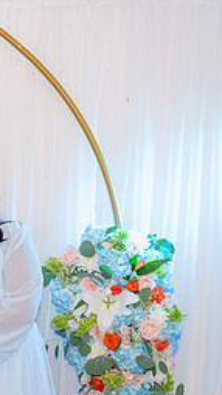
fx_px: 910
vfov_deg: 24.1
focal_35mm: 87
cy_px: 311
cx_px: -244
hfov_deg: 12.1
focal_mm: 32
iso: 1000
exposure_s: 1/200
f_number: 3.5
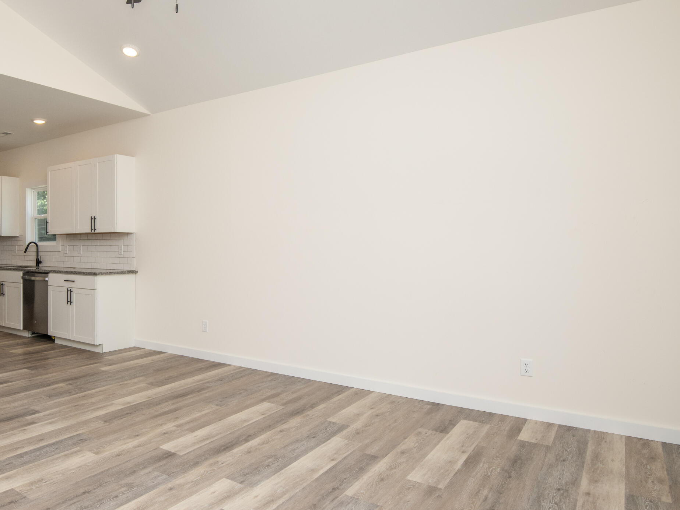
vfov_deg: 54.9
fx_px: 491
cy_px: 250
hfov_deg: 64.2
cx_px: 151
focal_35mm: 25
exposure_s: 1/250
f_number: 9
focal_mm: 16
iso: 400
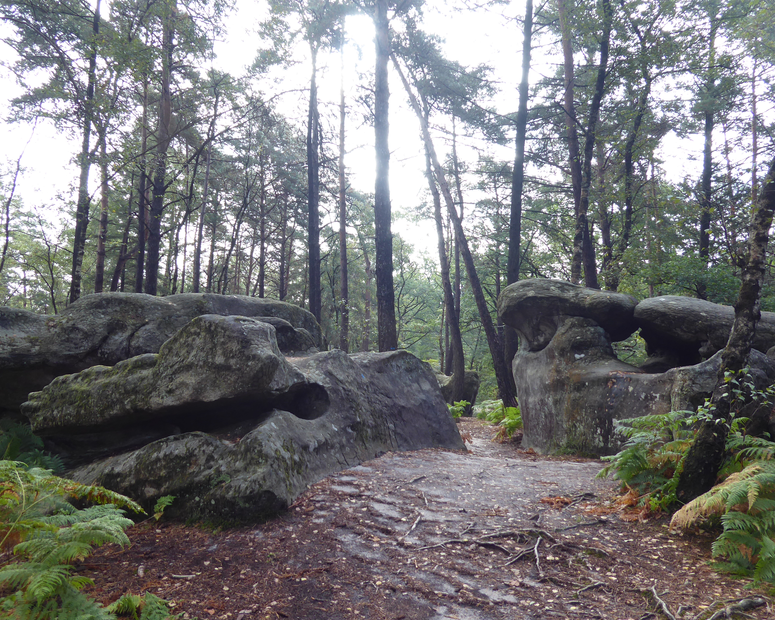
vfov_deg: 53.2
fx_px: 619
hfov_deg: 64.0
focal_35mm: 27
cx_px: 366
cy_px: 319
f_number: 3.3
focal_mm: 4.3
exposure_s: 1/60
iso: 80
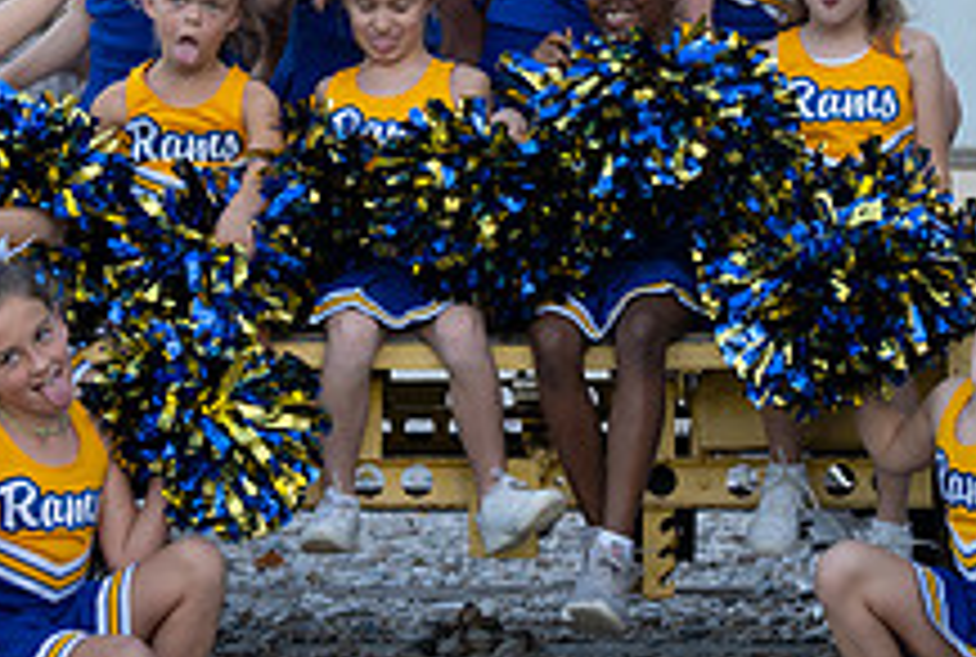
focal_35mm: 199
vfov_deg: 6.9
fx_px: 5410
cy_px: 19
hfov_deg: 10.3
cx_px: 615
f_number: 3.5
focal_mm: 70
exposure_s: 1/320
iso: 250
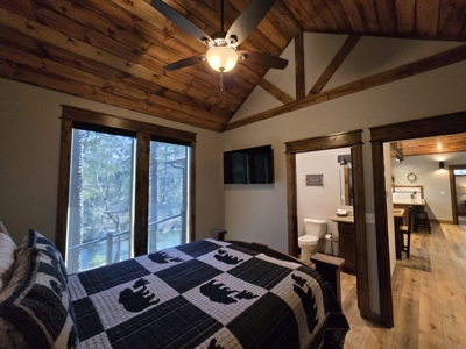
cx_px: 233
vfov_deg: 89.9
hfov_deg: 106.2
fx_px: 175
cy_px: 174
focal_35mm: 13
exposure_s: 1/60
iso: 800
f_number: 2.2
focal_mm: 2.2
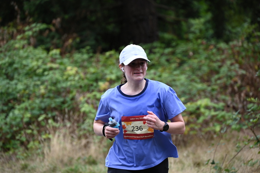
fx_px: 1445
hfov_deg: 10.3
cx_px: 130
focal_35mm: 200
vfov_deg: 6.9
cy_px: 86
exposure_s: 1/320
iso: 400
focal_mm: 200
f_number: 6.3
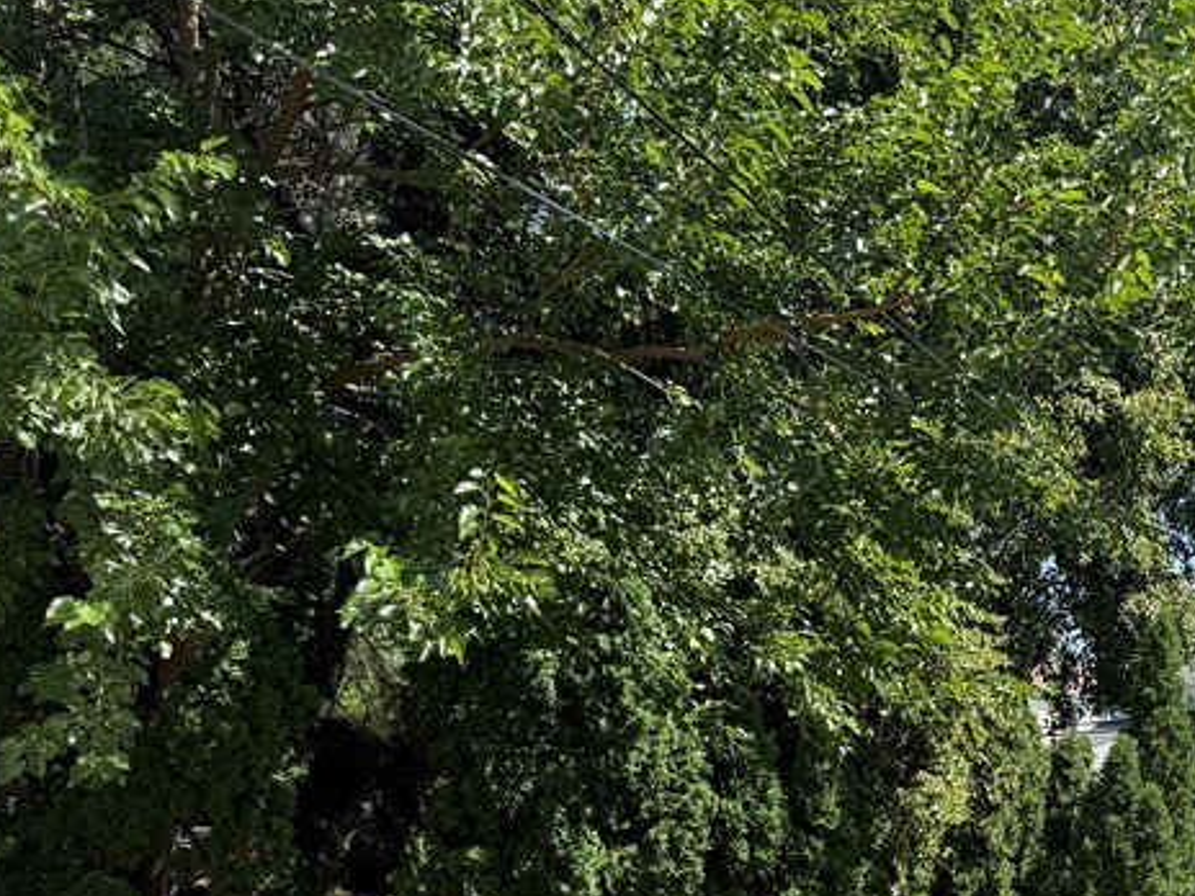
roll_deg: -1.3
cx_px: 1118
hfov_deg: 33.8
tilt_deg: -1.9
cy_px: 850
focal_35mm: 53
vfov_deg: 26.4
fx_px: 1830
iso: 80
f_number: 1.78
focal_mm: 6.76
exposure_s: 1/1727
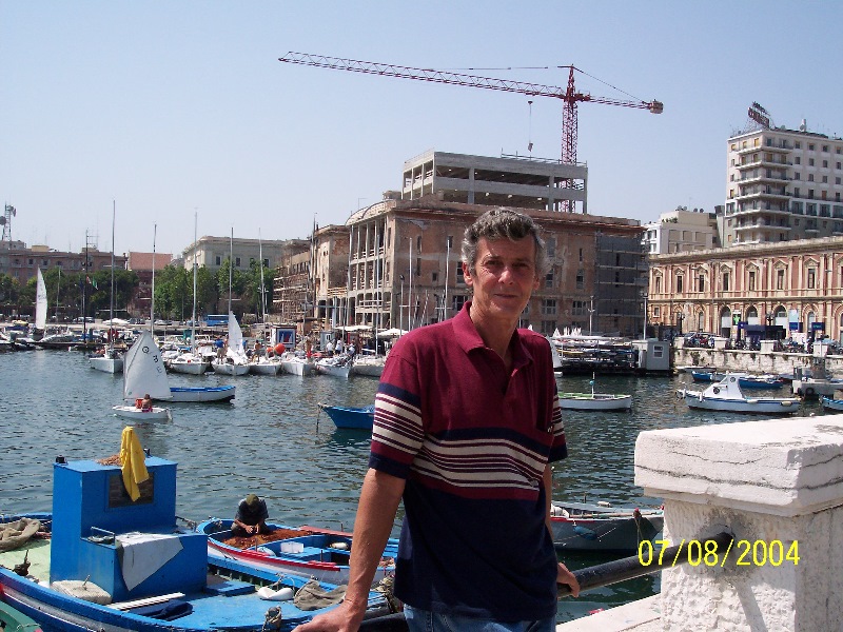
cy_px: 316
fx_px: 925
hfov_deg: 49.0
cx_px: 422
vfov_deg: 37.7
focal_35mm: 38
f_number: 4.8
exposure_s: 1/1000
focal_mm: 8
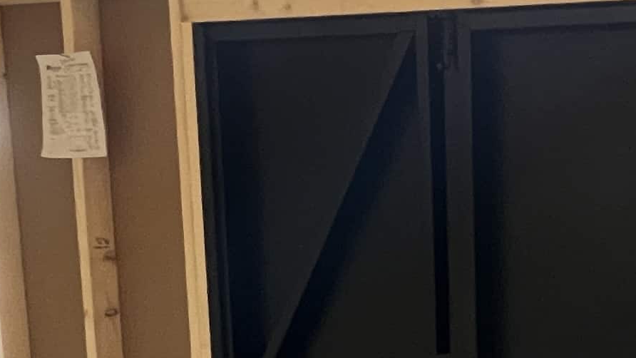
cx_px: 766
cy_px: 426
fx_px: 1079
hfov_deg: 28.5
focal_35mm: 64
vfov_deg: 17.9
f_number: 1.8
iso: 500
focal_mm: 1.57
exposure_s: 1/60
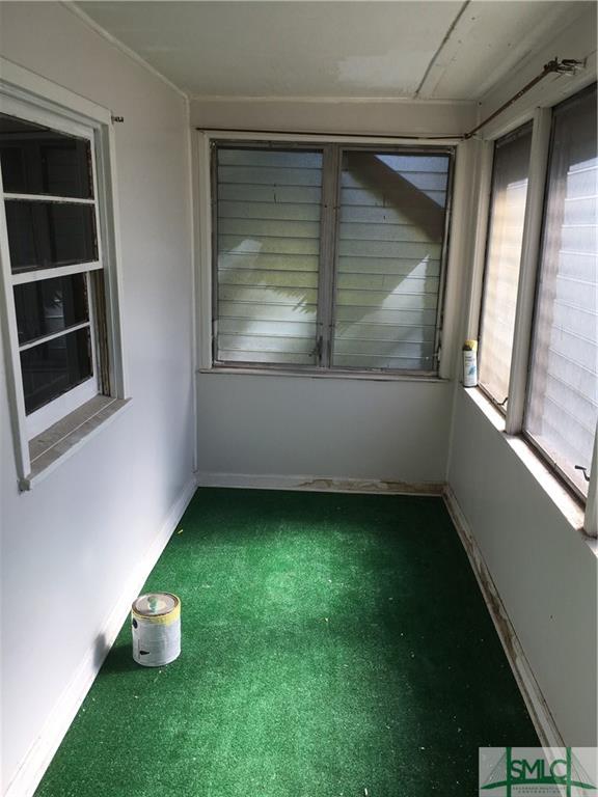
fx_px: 668
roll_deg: -0.7
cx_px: 299
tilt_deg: -14.2
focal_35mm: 29
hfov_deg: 48.2
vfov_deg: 61.7
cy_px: 398
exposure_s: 1/235
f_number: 2.2
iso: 25
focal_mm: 4.15
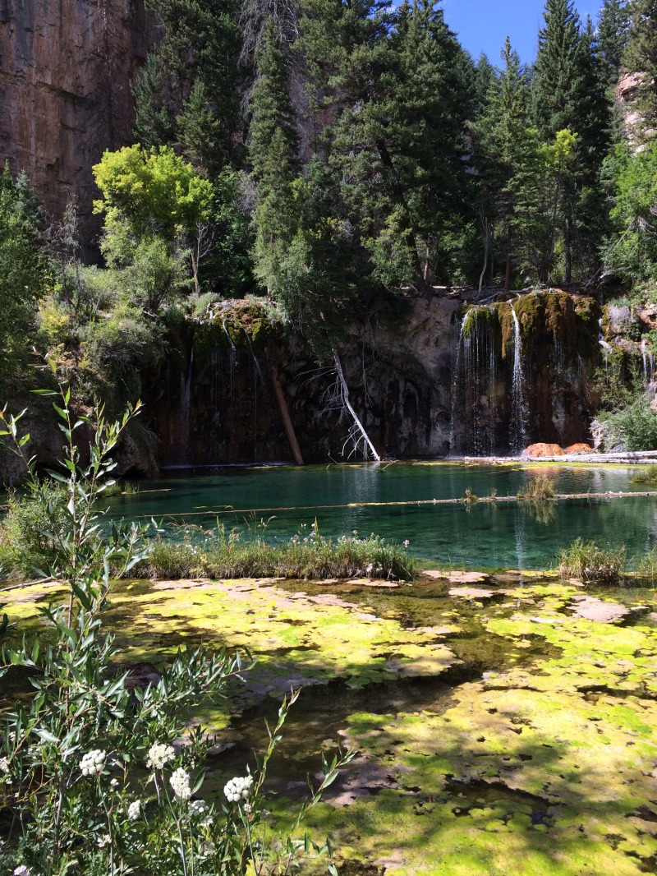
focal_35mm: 29
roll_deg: +0.9
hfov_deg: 48.2
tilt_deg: -1.0
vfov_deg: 61.6
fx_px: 734
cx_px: 328
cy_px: 438
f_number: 2.2
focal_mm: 4.15
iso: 32
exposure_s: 1/873
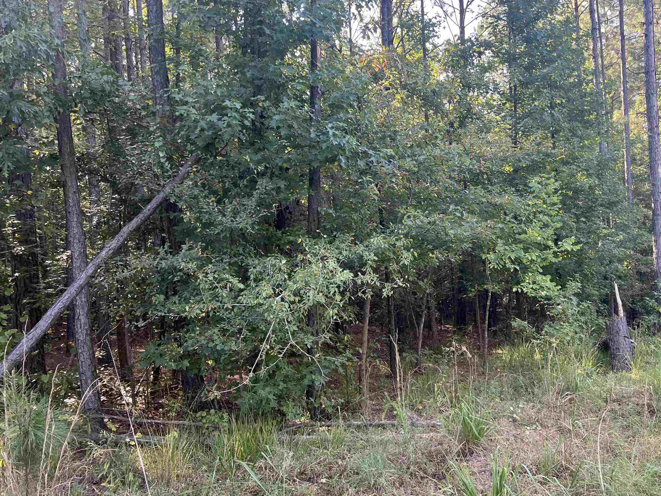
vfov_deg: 45.4
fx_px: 592
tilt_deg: -0.8
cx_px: 383
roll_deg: +5.5
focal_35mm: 31
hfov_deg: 58.1
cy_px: 245
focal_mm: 5.7
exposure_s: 1/121
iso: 50
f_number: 1.5
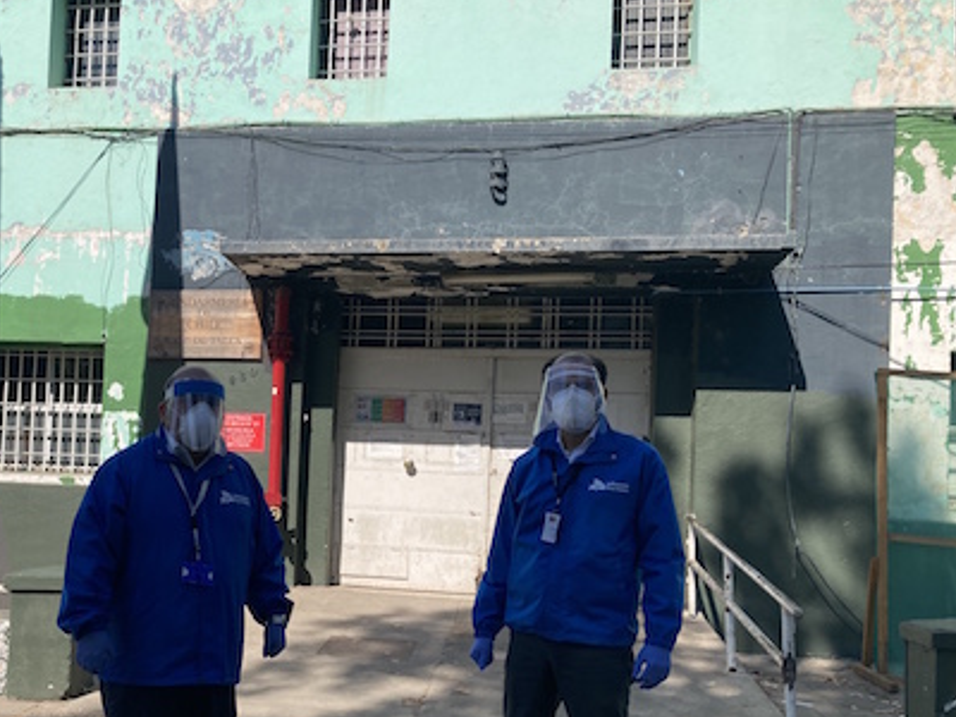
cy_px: 445
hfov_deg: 43.6
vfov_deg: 34.2
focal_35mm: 42
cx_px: 261
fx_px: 1160
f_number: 1.8
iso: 25
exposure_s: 1/3003
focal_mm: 3.99
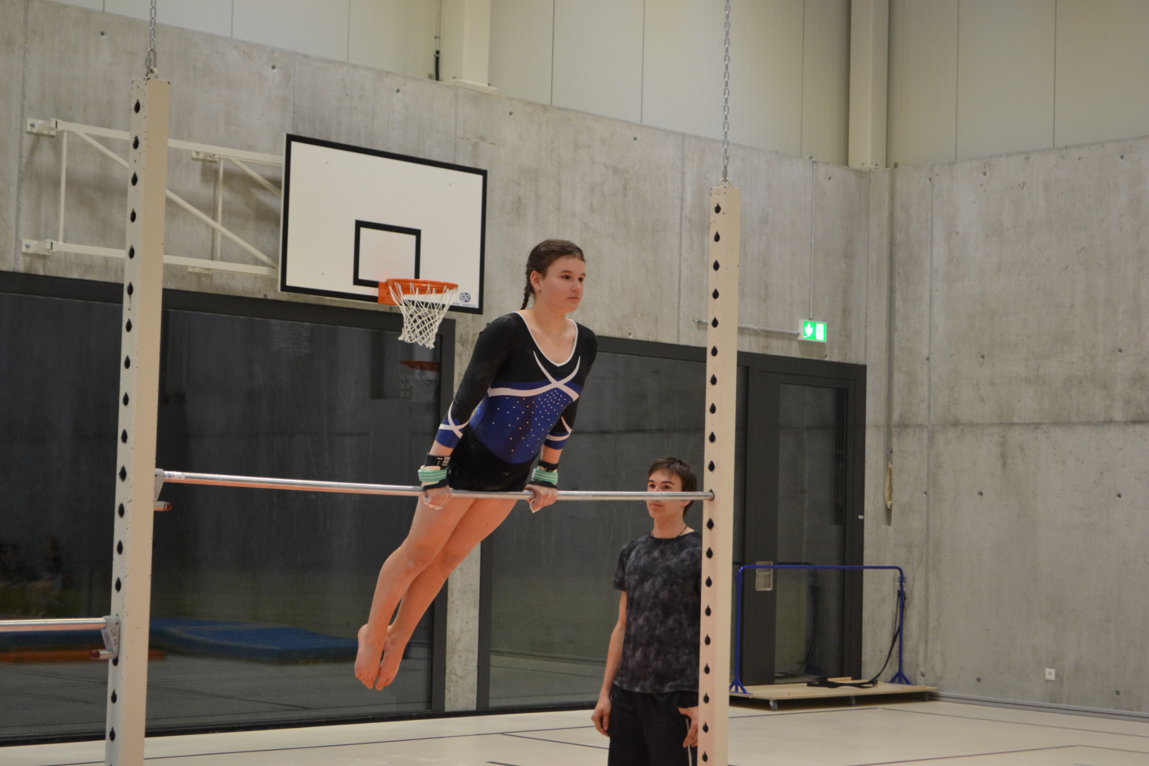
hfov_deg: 30.5
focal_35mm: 66
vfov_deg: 20.6
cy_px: 383
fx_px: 2106
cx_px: 574
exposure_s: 1/60
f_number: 5.3
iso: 900
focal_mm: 44
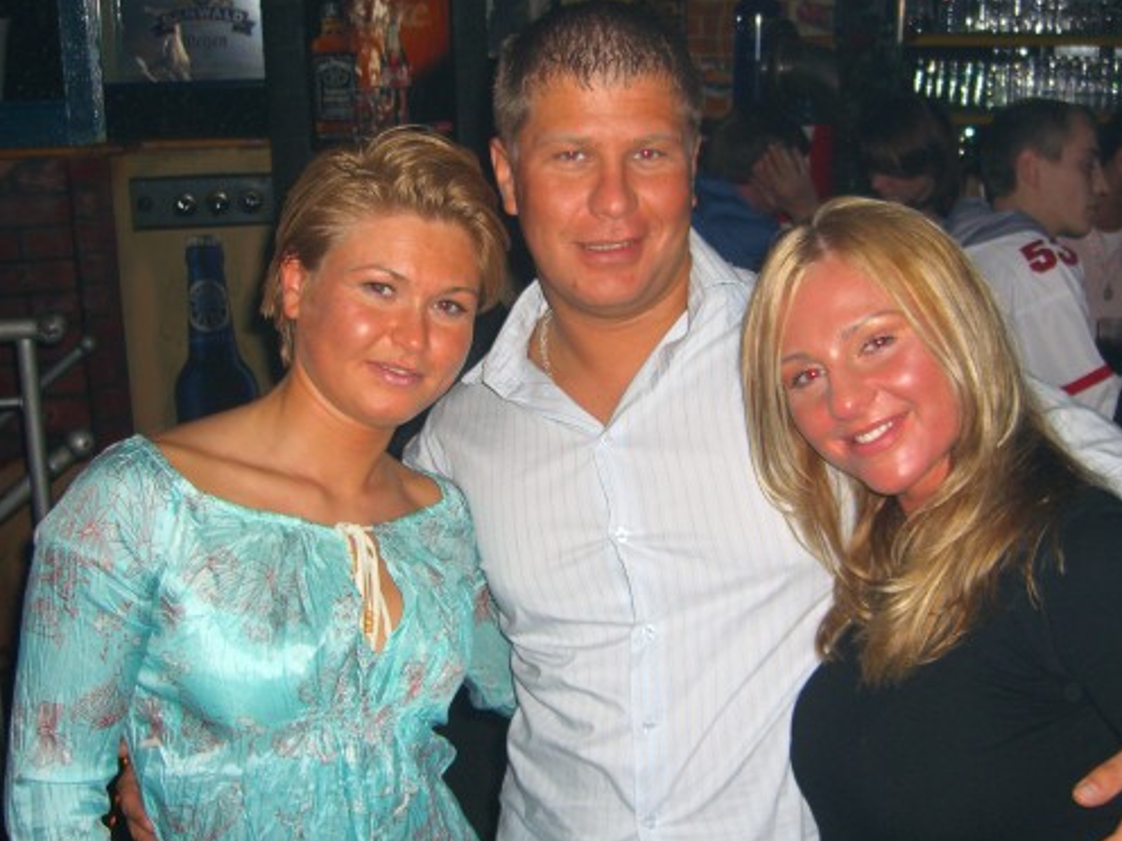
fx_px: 1491
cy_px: 452
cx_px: 588
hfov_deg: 41.2
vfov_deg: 31.5
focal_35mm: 46
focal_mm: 7.9
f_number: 2.8
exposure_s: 1/60
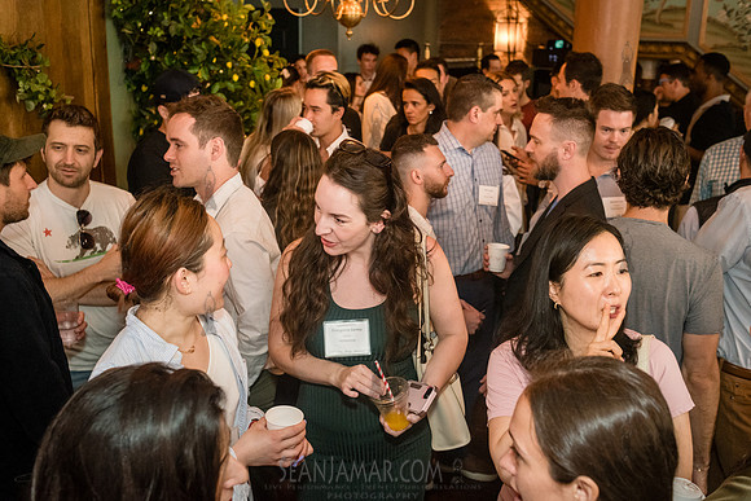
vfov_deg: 35.4
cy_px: 250
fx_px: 786
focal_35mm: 38
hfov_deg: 51.1
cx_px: 376
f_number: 4.5
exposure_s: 1/200
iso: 4000
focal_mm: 35
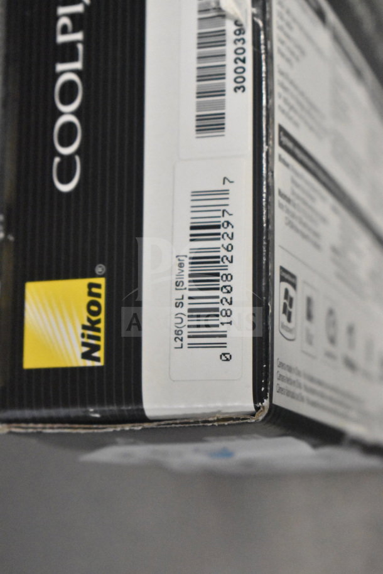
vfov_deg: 24.6
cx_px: 192
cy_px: 287
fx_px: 1316
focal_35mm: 82
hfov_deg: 16.6
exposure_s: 1/100
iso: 12800
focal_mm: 55
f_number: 5.6
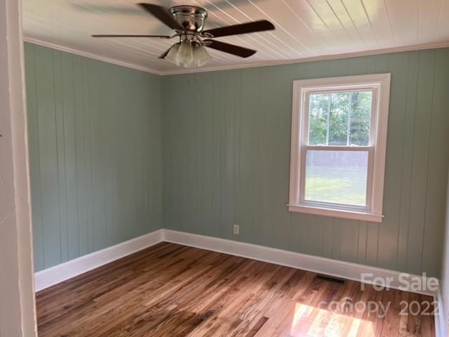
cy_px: 168
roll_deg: +0.1
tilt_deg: -5.9
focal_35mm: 26
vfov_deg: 53.1
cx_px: 224
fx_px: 337
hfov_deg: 67.3
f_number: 1.5
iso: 64
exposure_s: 1/165
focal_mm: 5.7
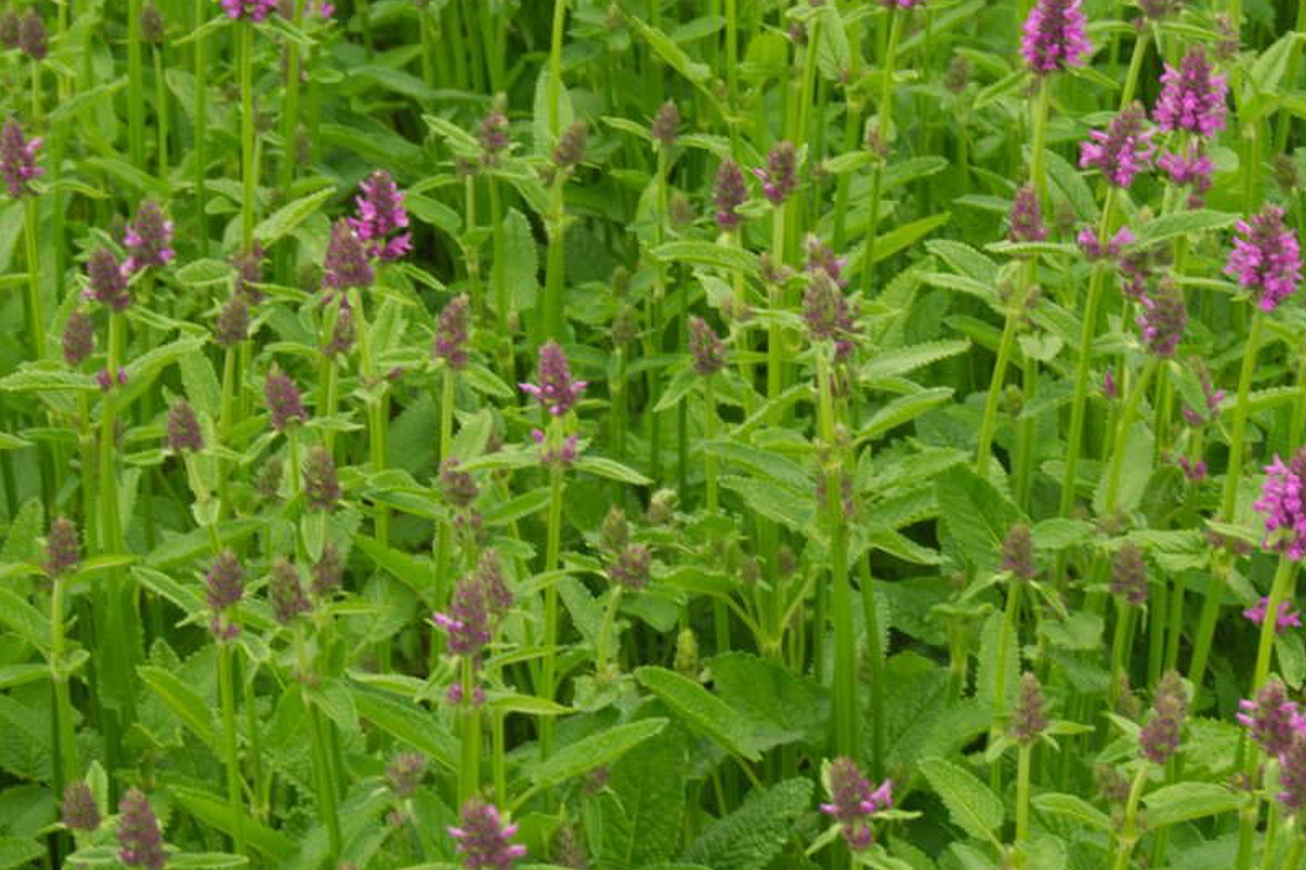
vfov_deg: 11.1
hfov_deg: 16.5
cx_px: 769
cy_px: 305
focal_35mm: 124
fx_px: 4488
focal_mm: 55
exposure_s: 1/30
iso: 100
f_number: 10
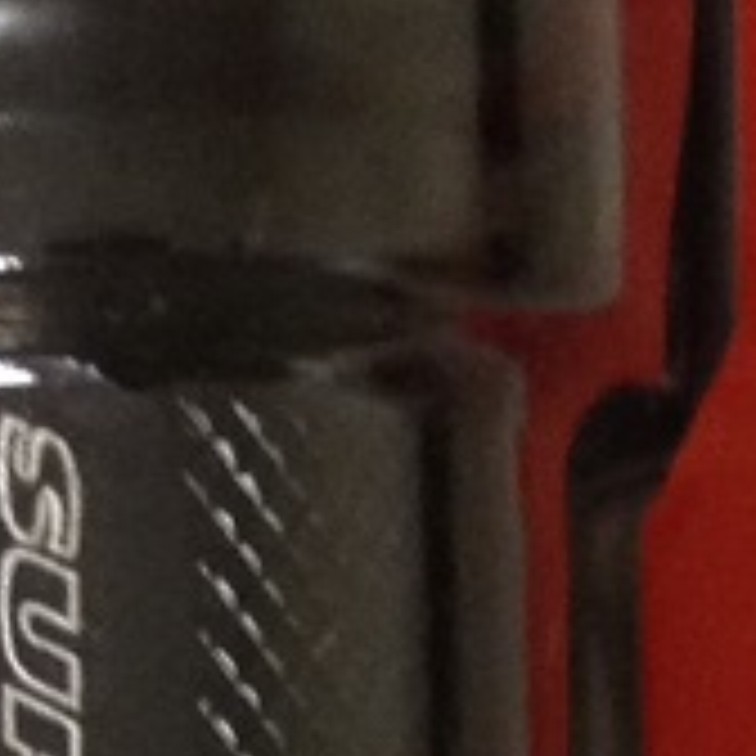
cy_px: 999
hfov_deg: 6.3
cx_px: 112
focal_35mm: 277
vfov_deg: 6.3
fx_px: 6844
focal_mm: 4.12
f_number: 2.4
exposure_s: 1/20
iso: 160
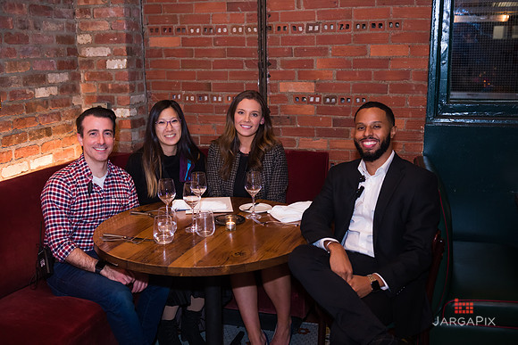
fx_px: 604
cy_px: 172
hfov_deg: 46.4
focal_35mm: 42
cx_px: 259
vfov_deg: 31.9
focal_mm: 42
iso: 1000
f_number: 3.2
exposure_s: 1/125
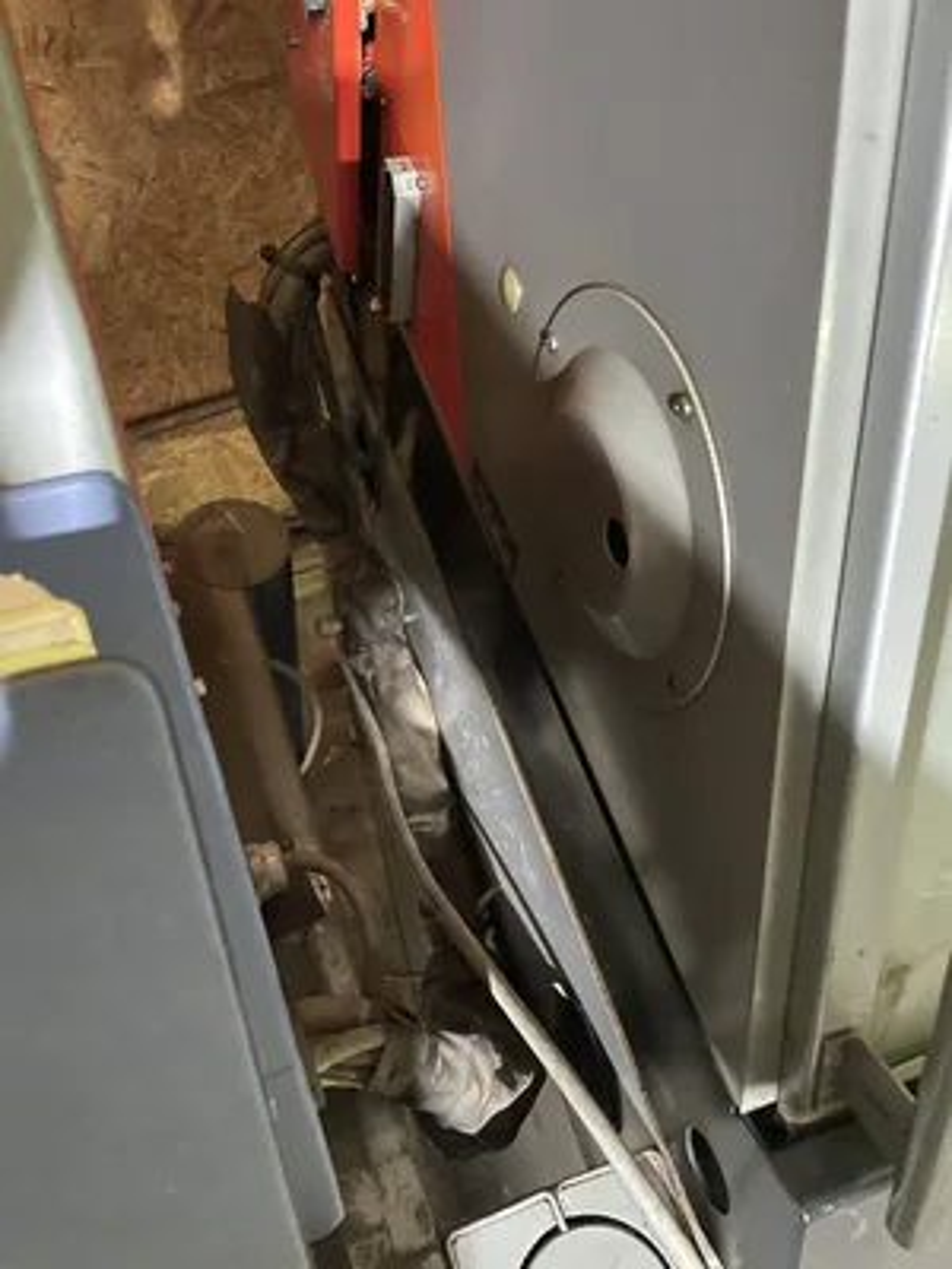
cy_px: 634
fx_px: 953
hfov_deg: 53.1
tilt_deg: -56.7
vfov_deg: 67.3
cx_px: 476
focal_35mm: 26
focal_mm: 4.2
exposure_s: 1/20
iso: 1000
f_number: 1.6
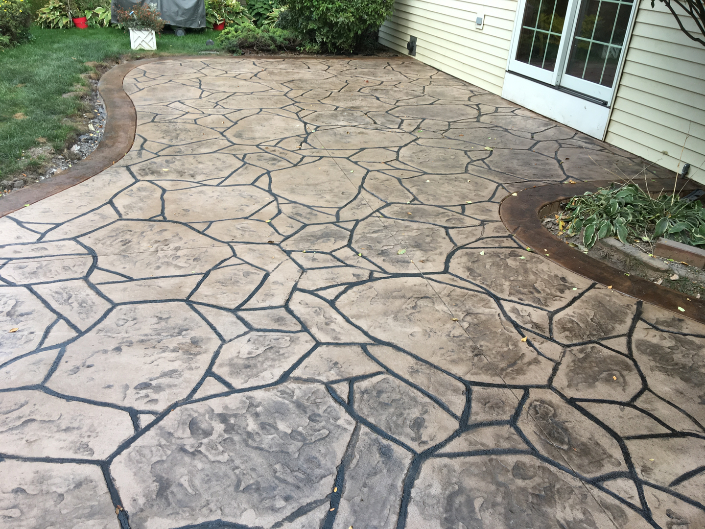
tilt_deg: -24.8
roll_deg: -5.2
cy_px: 264
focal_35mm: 29
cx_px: 352
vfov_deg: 48.2
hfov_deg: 61.7
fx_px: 591
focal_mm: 4.15
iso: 25
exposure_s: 1/60
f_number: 2.2
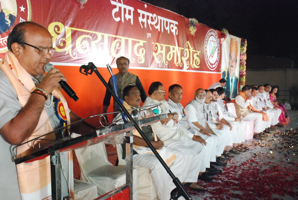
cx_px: 149
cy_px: 100
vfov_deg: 34.3
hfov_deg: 49.5
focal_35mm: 39
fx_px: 323
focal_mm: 26
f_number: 9
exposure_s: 1/60
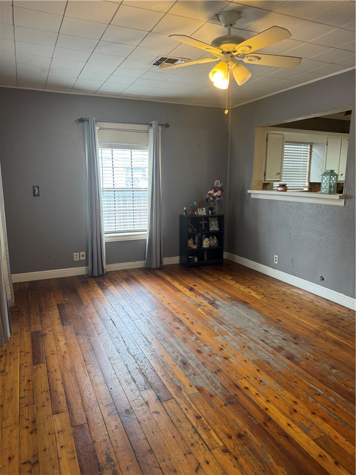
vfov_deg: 71.6
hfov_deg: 56.8
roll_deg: +0.2
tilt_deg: -9.7
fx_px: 329
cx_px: 178
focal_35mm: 24
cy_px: 238
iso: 125
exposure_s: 1/60
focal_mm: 6.76
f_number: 1.78
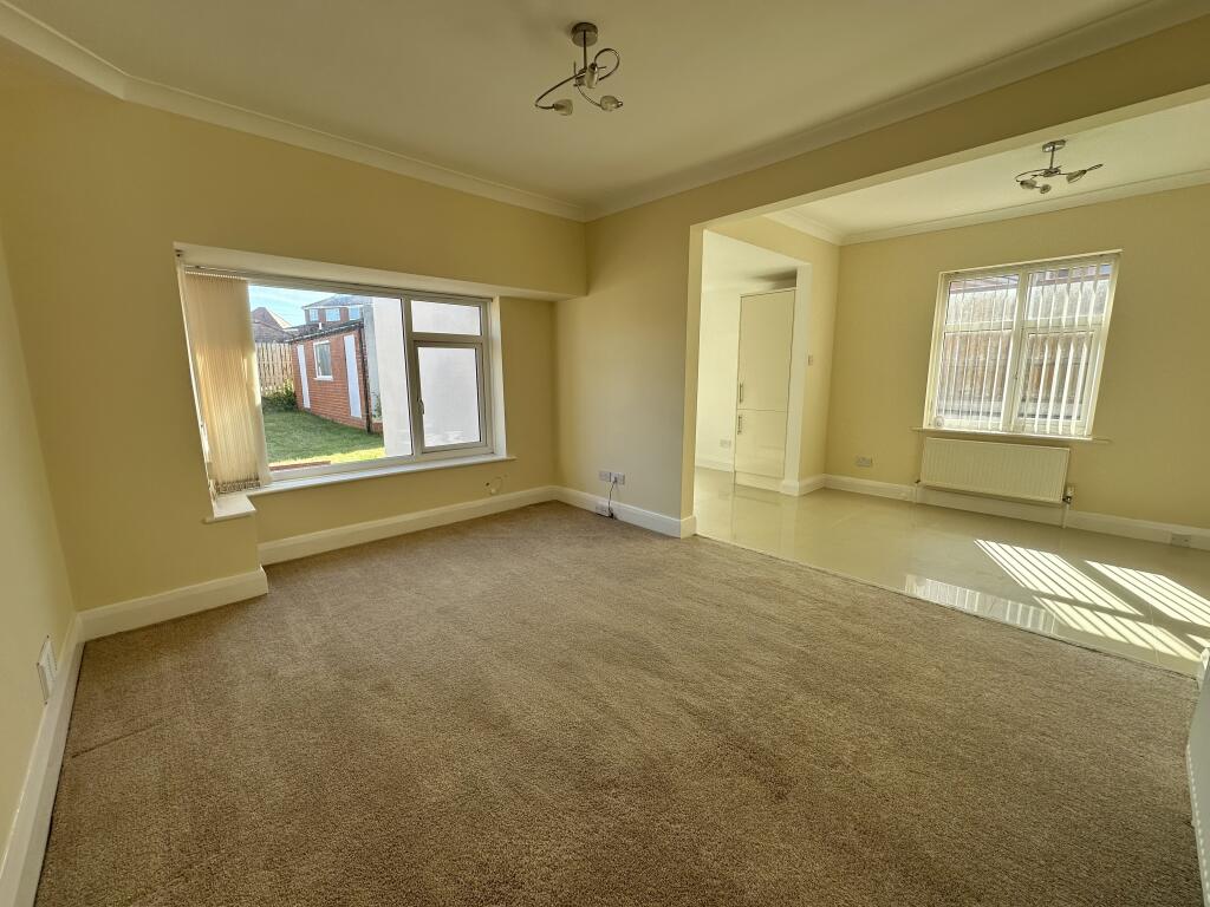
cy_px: 454
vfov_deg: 85.7
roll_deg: +0.5
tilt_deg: -9.2
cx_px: 605
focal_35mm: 14
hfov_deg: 102.1
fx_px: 489
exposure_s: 1/213
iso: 40
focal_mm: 2.22
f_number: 2.2
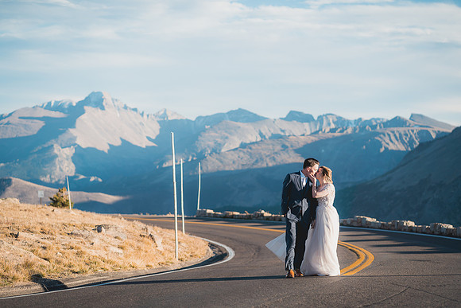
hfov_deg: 23.6
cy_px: 154
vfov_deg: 15.9
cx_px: 230
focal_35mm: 86
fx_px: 1101
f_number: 2.8
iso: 125
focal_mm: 85
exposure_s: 1/2500
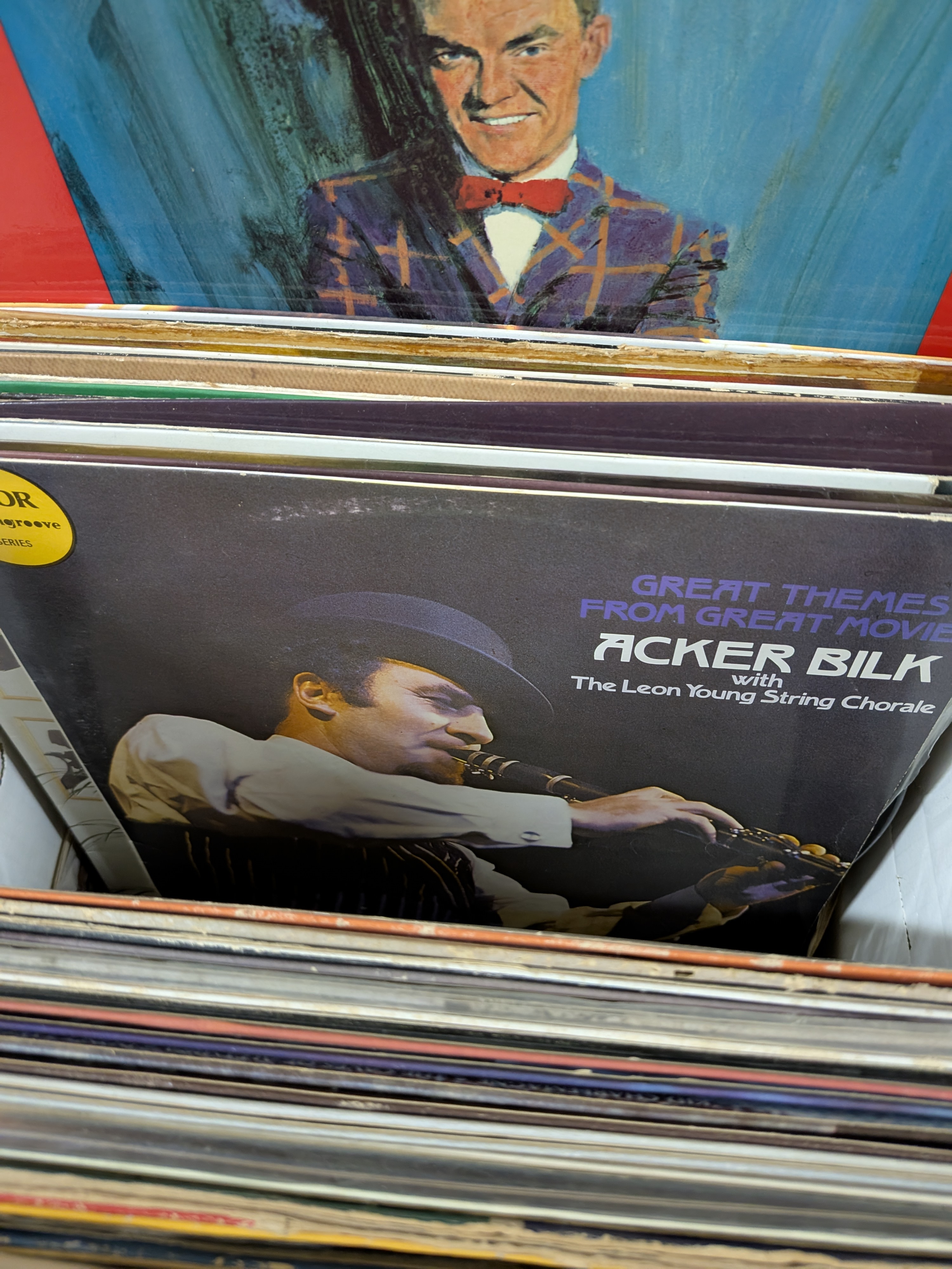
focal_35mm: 24
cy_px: 634
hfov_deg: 56.8
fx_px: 880
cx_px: 476
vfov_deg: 71.6
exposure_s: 1/50
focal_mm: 4.53
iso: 670
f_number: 1.7
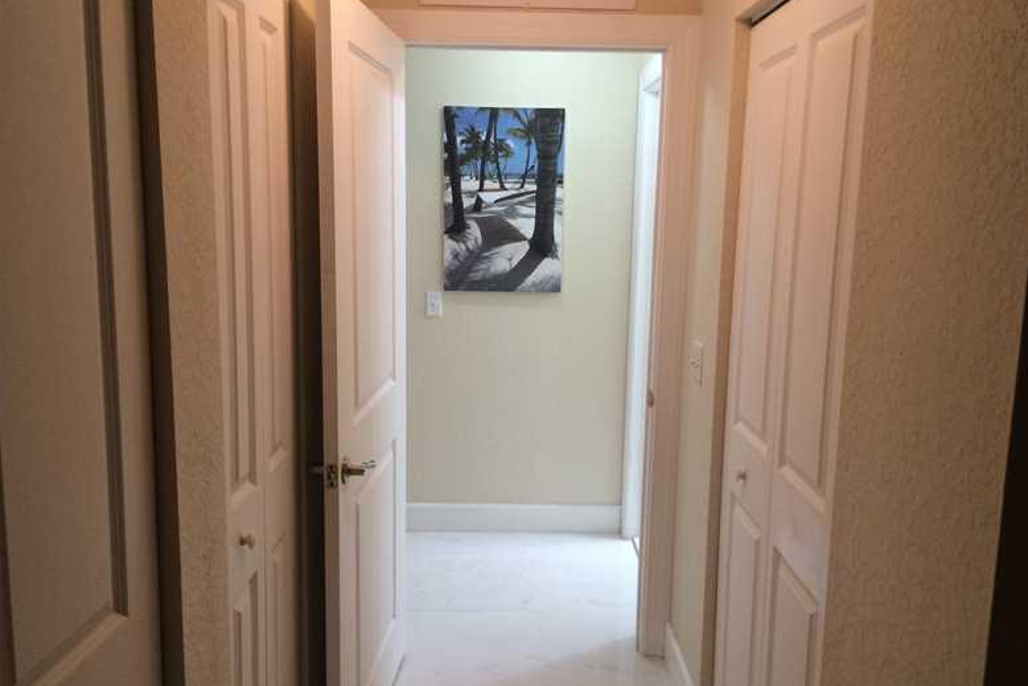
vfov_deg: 42.3
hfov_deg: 60.3
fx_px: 885
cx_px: 519
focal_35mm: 31
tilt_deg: -9.7
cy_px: 350
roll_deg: +0.1
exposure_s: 1/30
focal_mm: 4.15
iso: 100
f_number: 2.2
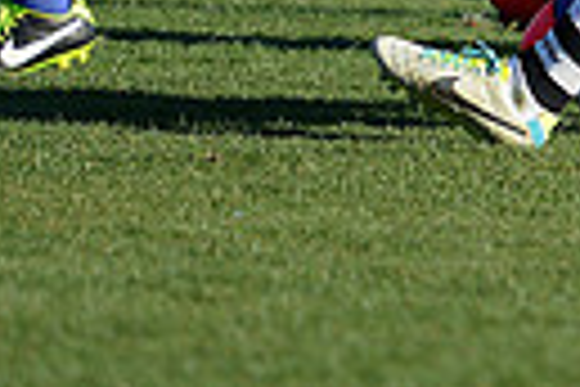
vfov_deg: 1.6
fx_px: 13436
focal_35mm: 834
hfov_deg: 2.5
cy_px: -475
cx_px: 773
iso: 320
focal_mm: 185
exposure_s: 1/2000
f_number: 2.8
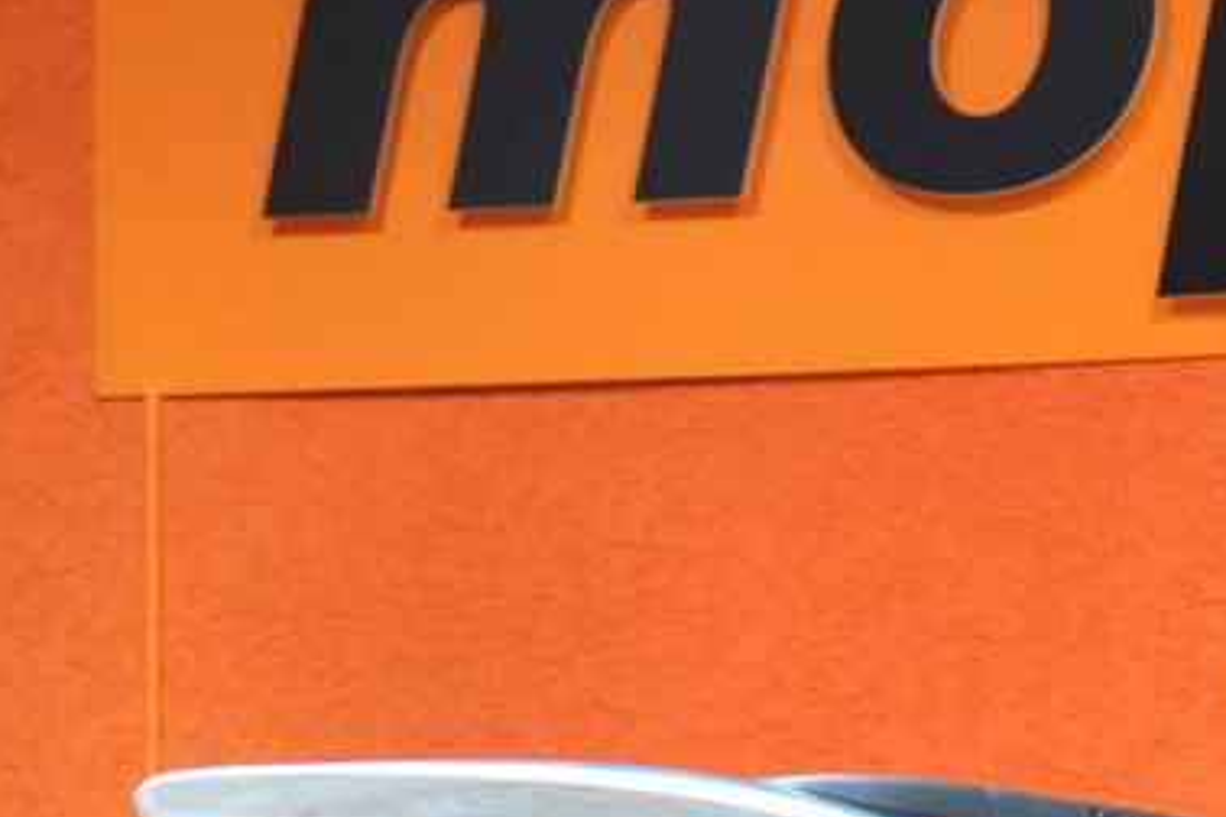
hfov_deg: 8.6
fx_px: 8071
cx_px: 1310
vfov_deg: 5.7
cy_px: 1302
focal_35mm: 237
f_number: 4
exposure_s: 1/100
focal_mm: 37.6
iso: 1600
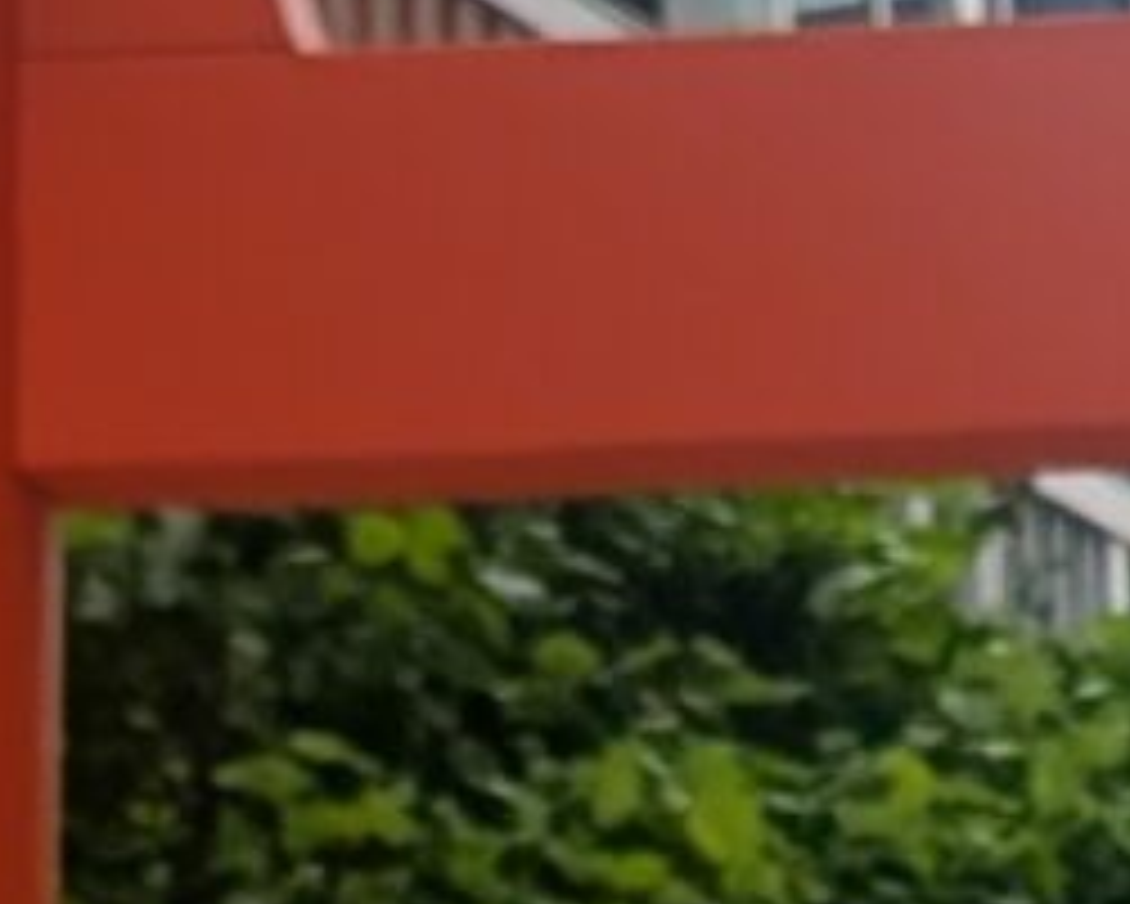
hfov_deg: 7.7
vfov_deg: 5.9
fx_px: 7996
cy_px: 3049
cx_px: 2449
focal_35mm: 239
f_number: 1.7
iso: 56
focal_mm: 4.53
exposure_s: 1/1859
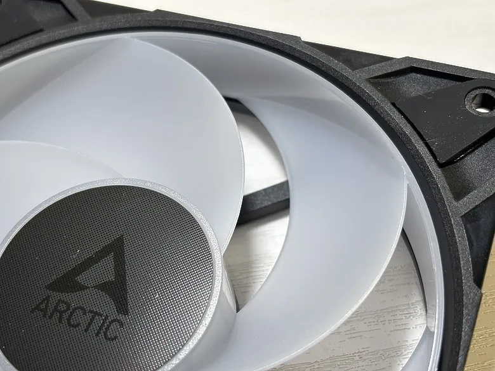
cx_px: 248
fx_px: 744
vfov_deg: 28.0
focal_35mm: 52
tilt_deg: -56.6
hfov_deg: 36.8
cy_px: 186
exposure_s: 1/120
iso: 40
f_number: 1.6
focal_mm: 5.96
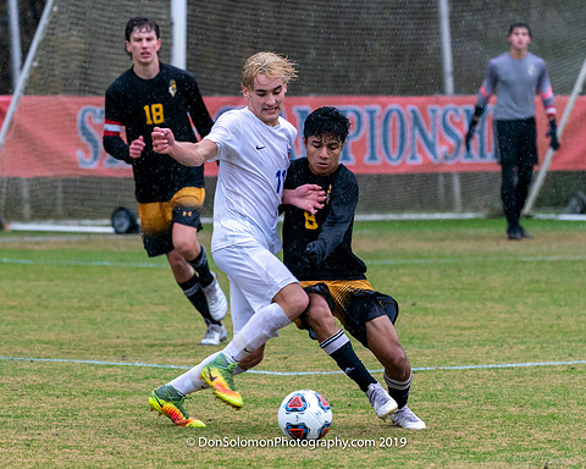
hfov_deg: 5.2
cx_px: 270
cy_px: 291
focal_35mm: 375
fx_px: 6504
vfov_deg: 4.1
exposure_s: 1/1000
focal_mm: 244
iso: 3200
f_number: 5.6
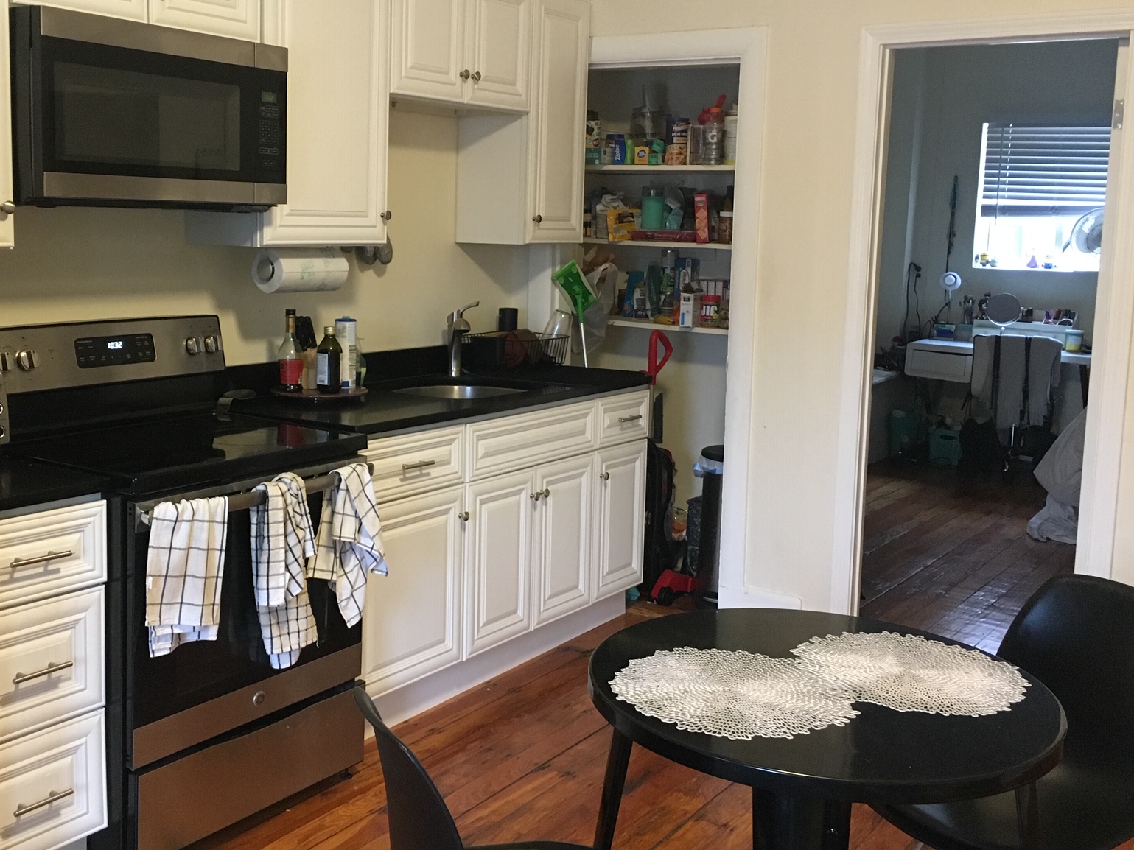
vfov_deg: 37.6
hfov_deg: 48.8
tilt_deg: -7.0
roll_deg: -1.0
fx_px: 1245
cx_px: 477
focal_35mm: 38
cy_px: 368
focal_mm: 4.15
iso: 200
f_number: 2.2
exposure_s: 1/20
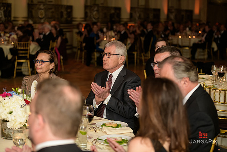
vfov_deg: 19.5
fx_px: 441
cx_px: 114
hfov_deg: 28.8
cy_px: 76
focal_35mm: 70
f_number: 3.2
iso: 1250
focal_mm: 70
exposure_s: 1/125
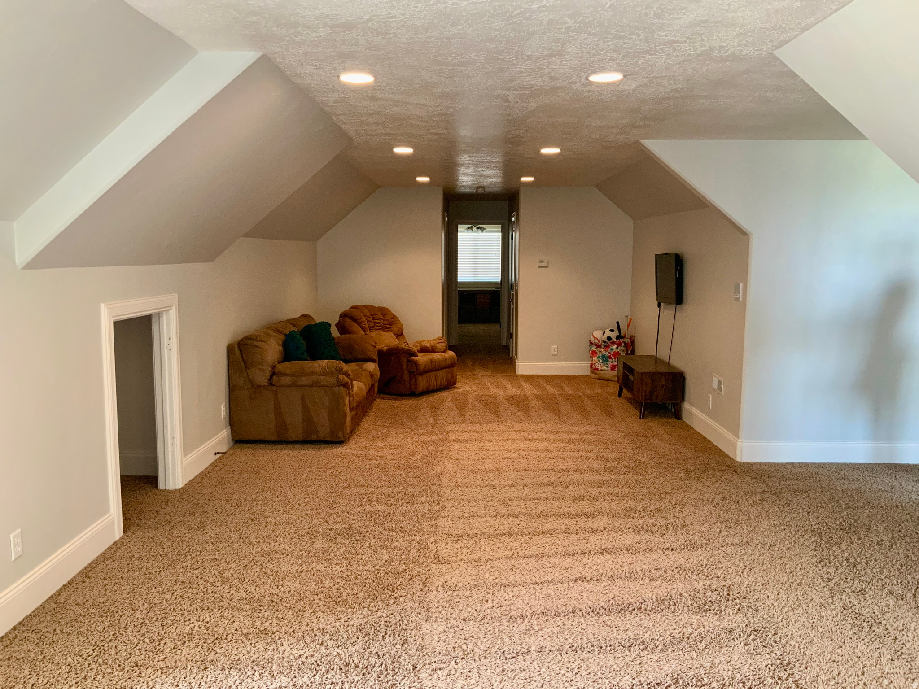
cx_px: 460
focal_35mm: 29
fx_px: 770
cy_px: 344
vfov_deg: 48.2
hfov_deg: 61.7
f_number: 1.8
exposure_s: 1/60
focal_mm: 3
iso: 200
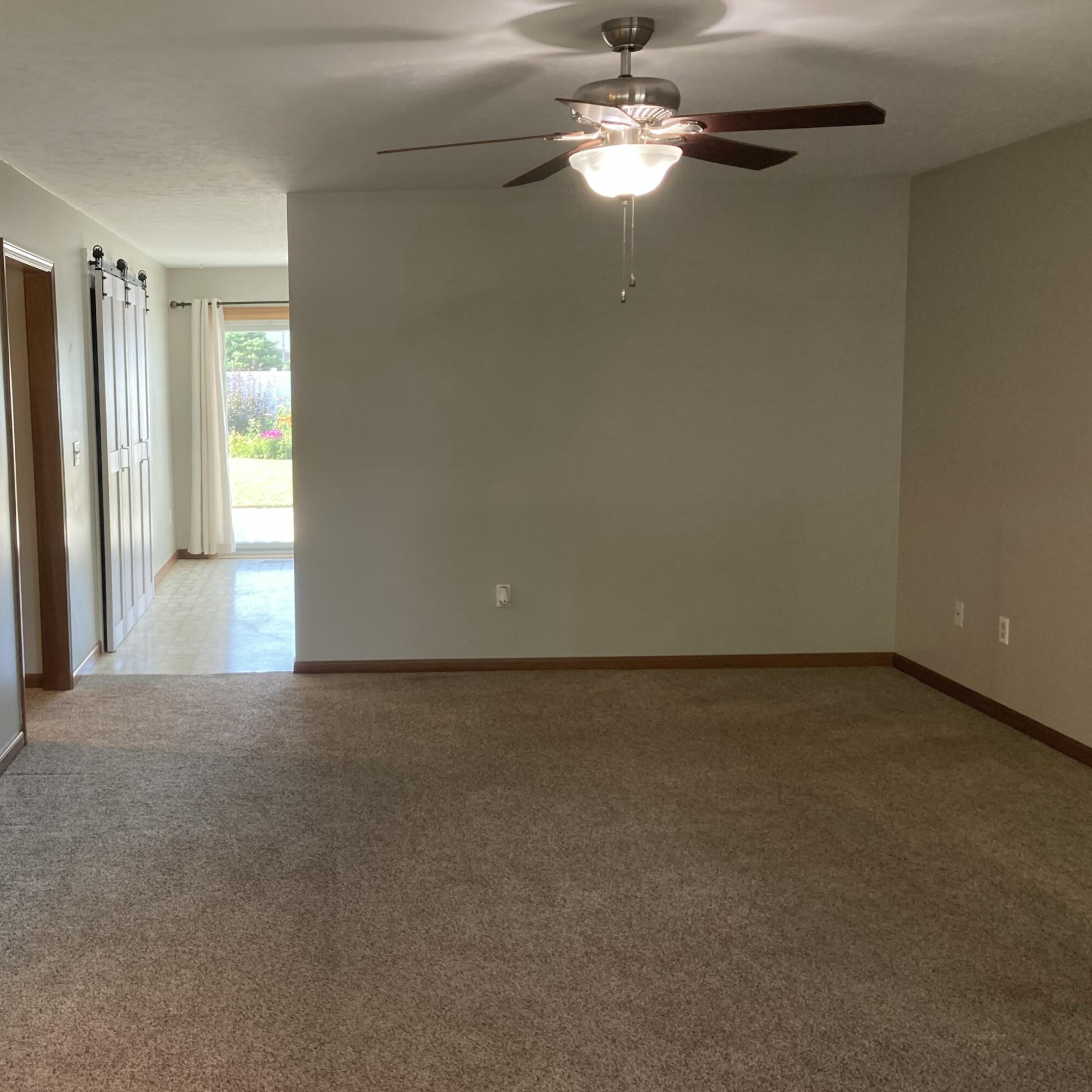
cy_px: 523
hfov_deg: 43.9
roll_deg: +0.3
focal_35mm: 37
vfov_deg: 44.9
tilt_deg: -5.5
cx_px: 313
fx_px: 1321
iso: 64
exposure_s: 1/60
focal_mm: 3.99
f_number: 1.8
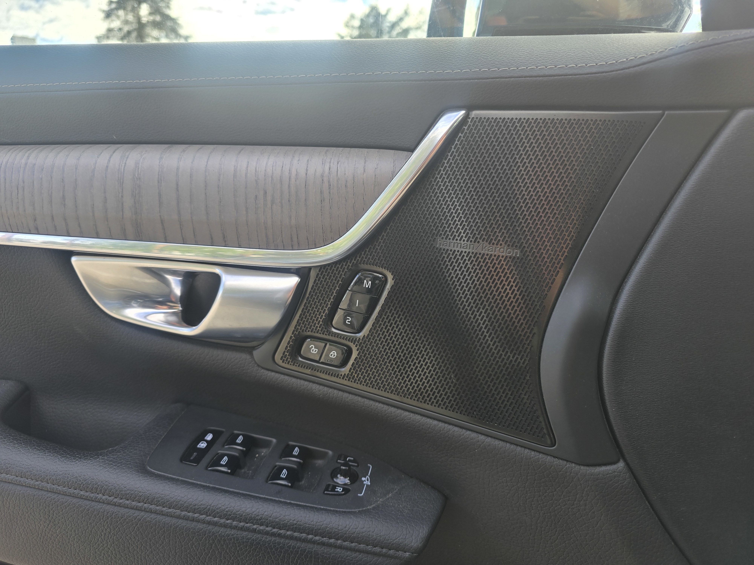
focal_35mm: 23
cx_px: 377
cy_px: 282
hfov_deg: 73.9
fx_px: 501
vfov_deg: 58.9
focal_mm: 6.3
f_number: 1.7
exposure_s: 1/180
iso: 20
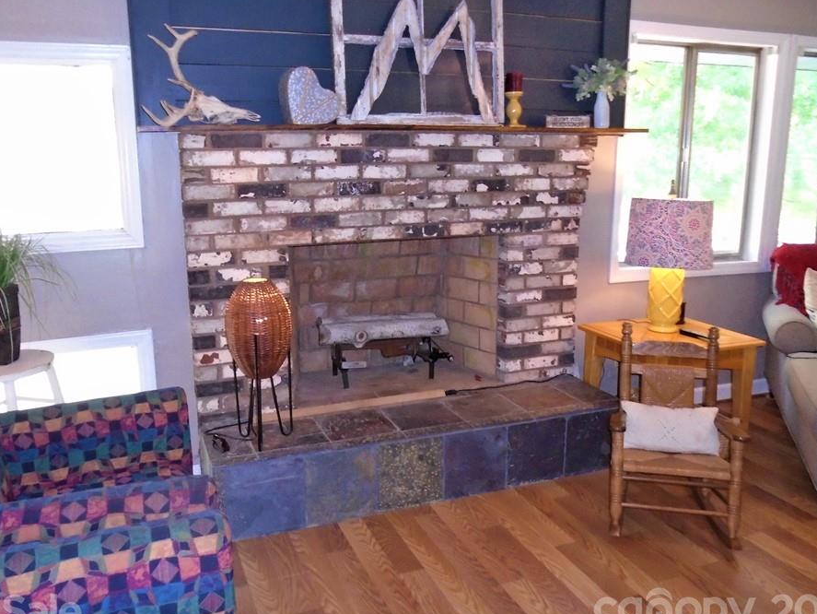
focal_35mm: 30
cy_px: 301
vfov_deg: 46.8
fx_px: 708
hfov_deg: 59.9
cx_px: 396
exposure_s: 1/30
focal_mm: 4.6
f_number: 3.2
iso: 400
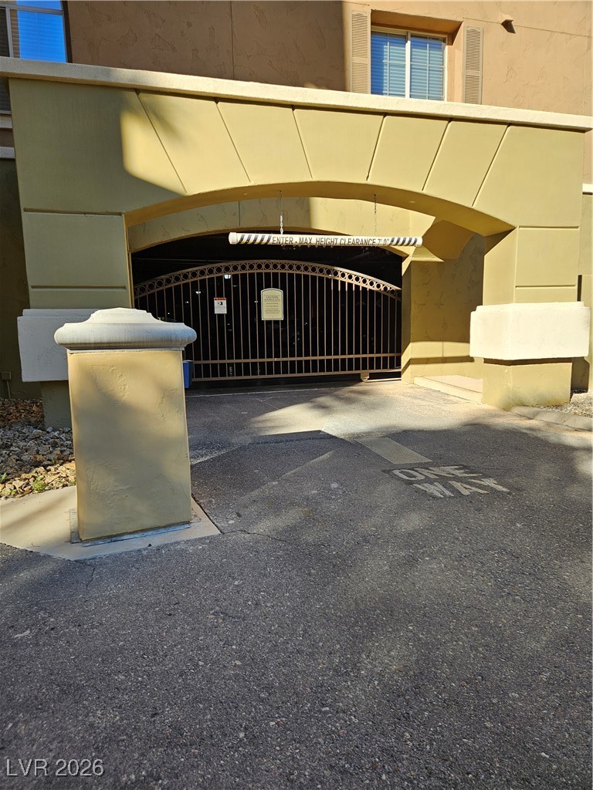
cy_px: 395
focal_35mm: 23
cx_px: 296
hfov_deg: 58.9
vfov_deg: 73.9
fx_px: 525
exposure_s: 1/697
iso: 25
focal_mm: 5.4
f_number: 1.8
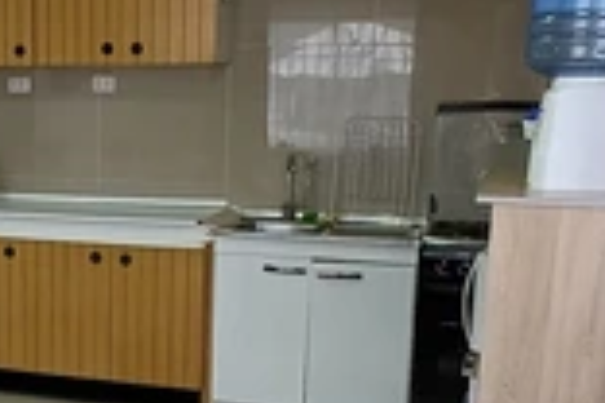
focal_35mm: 47
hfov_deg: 38.7
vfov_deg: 28.3
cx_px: 50
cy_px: 291
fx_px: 790
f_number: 2.2
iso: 64
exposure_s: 1/50
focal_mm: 1.64
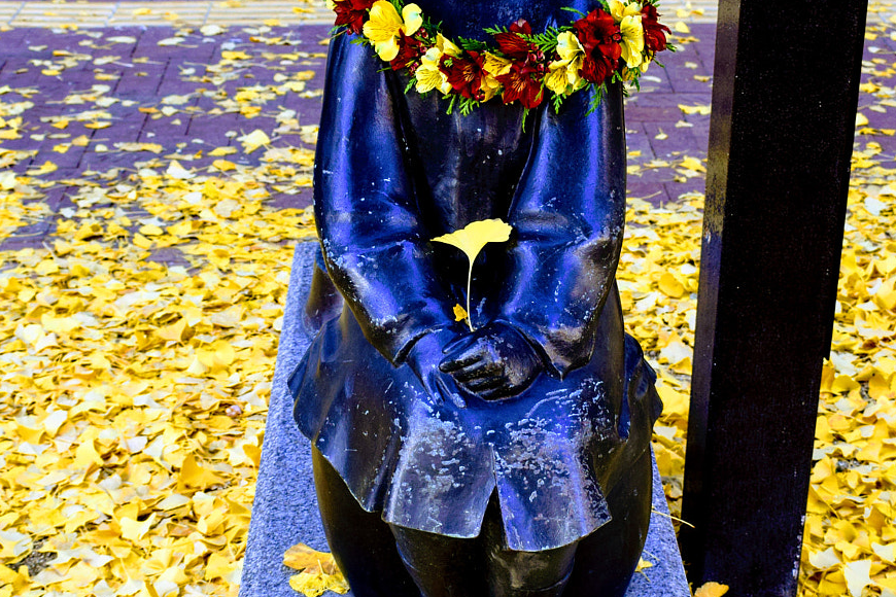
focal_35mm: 69
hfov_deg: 29.3
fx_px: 1715
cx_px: 438
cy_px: 422
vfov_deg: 19.7
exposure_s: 1/125
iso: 400
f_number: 5.6
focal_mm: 25
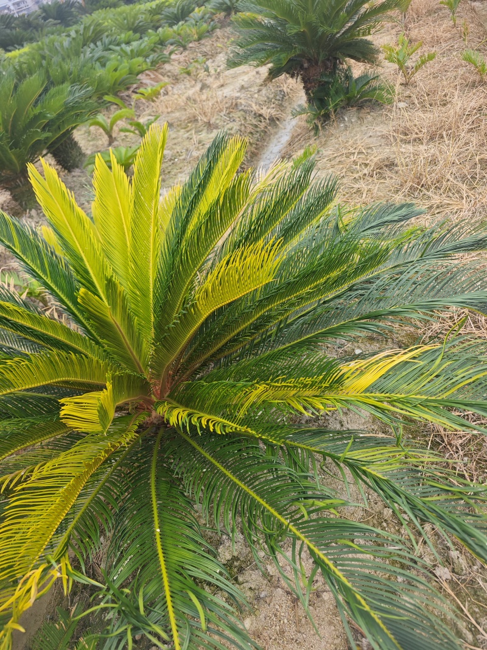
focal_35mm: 23
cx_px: 244
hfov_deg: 58.9
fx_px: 432
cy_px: 325
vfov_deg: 73.9
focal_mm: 8.7
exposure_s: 1/288
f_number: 1.9
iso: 80
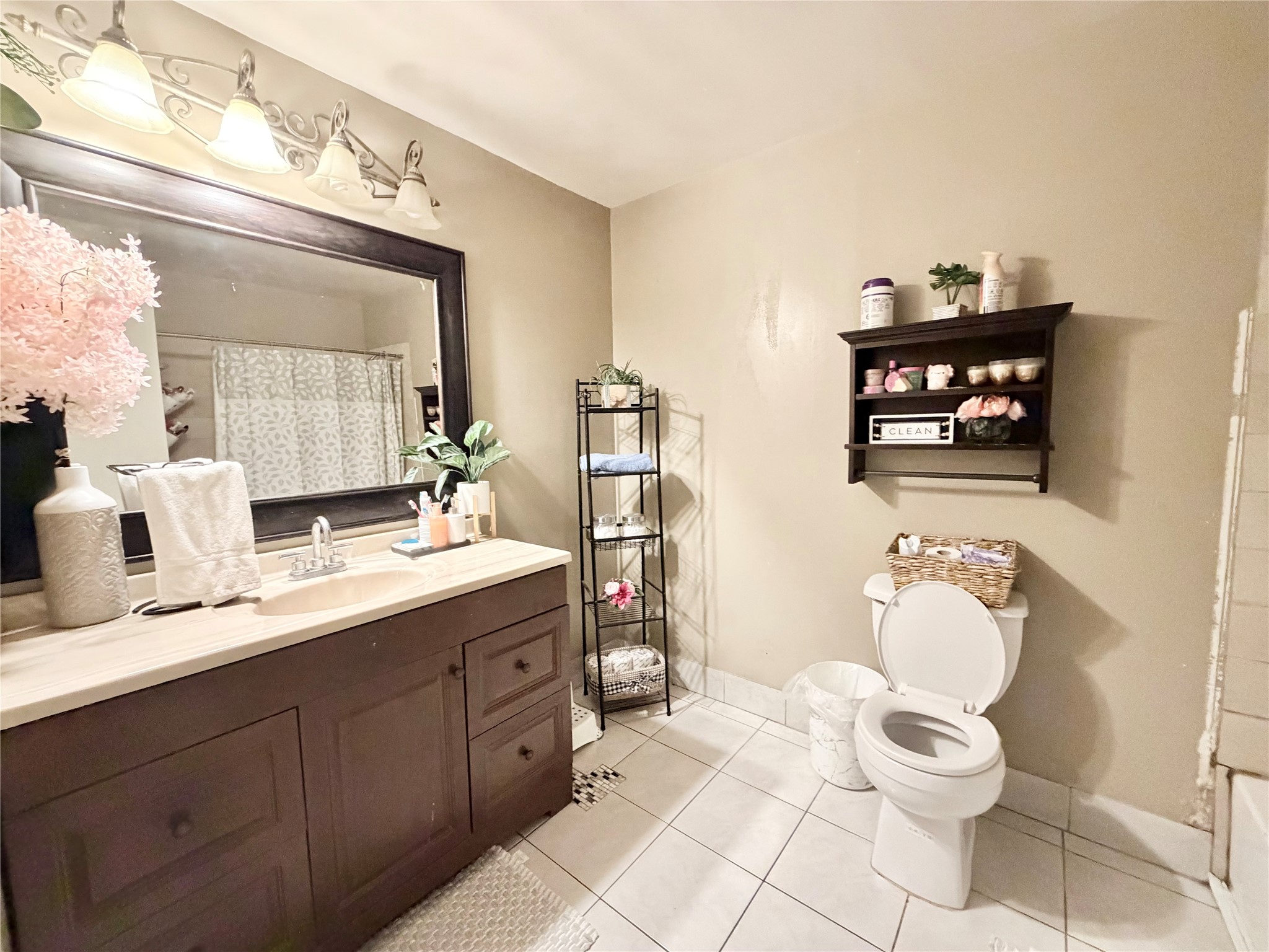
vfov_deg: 85.7
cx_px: 634
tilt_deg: -6.0
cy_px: 476
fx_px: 513
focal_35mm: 14
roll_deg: +1.2
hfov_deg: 102.1
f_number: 2.2
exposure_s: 1/60
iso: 1000
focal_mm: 2.22
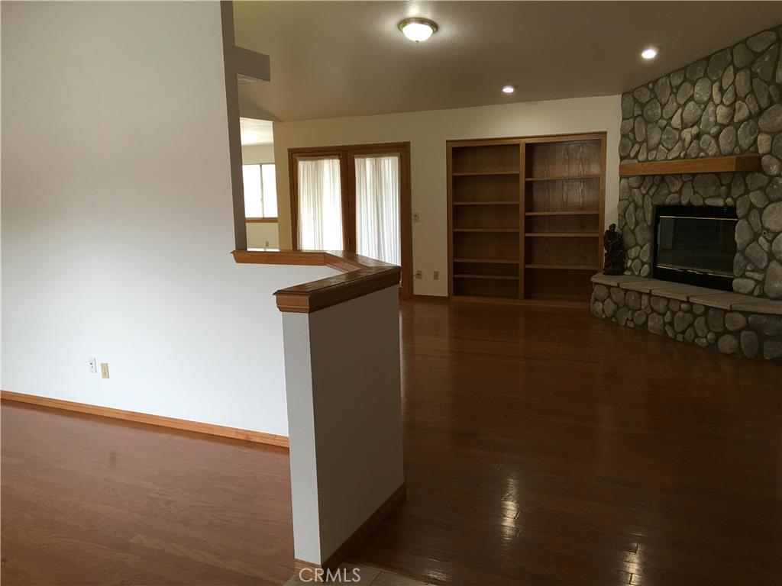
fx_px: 655
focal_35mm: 29
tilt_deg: -9.0
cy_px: 293
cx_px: 391
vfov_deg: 48.2
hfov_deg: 61.7
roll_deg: +1.2
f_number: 2.2
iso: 32
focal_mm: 4.15
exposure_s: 1/30
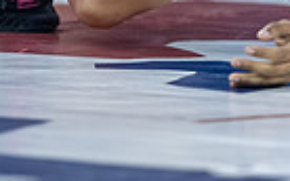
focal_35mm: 813
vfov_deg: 1.6
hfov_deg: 2.6
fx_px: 6420
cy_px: -67
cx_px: 478
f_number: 2.8
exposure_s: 1/800
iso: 2500
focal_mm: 155
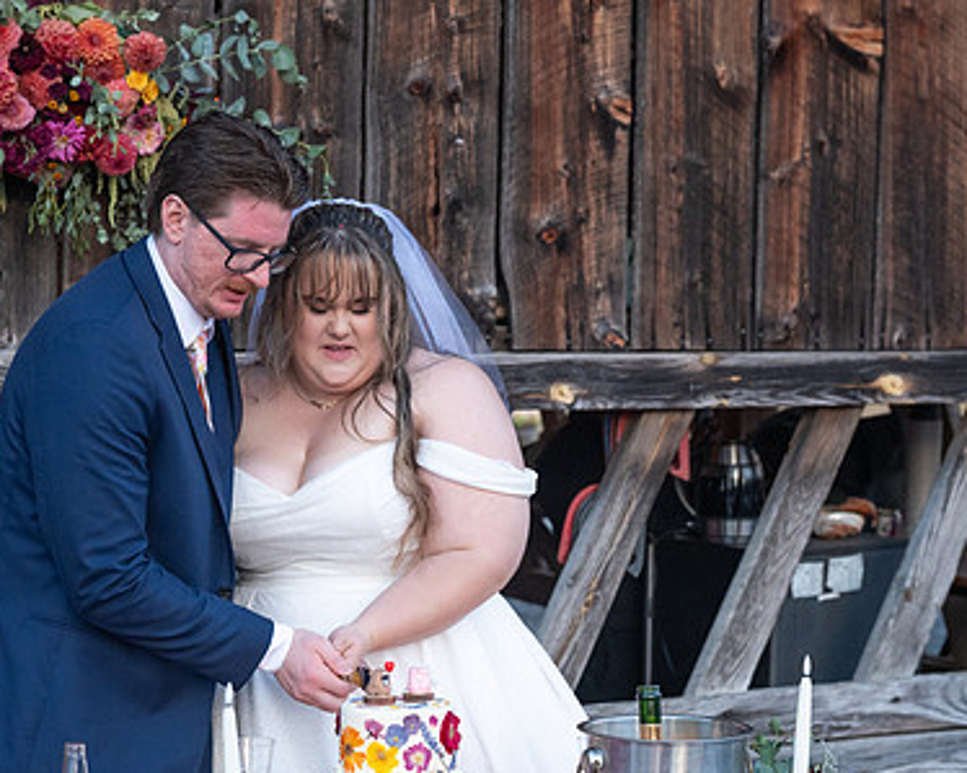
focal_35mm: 80
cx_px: 465
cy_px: 477
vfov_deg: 19.1
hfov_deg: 23.9
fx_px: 2289
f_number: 4
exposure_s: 1/800
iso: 2000
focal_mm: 55
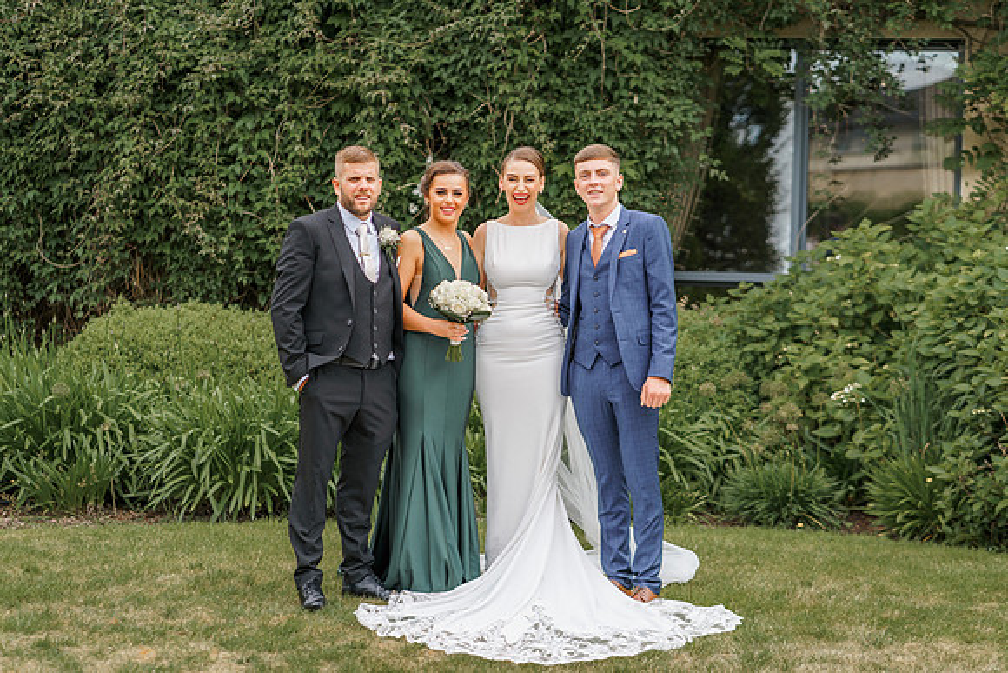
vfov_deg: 14.7
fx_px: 2612
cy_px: 369
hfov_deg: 21.8
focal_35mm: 93
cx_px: 504
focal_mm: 85
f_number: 2.8
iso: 100
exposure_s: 1/640
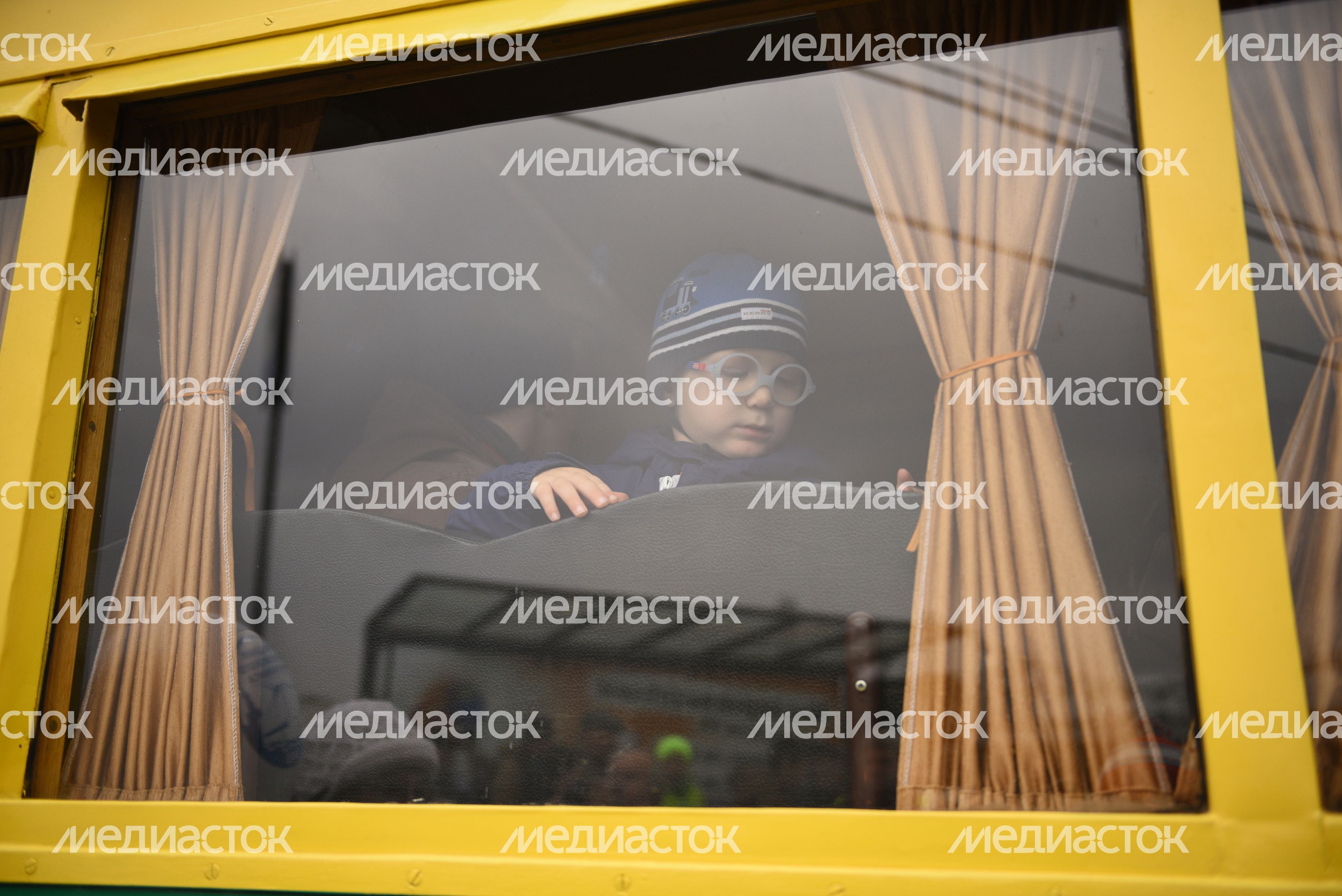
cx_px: 671
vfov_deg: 37.9
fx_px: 1305
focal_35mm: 35
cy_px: 448
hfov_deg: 54.4
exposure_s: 1/800
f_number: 2.8
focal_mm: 35
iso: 500
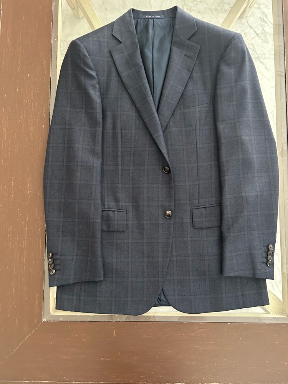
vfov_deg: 67.3
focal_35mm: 26
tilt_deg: -85.0
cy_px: 192
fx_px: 288
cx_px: 144
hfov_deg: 53.1
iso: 500
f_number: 1.5
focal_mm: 5.7
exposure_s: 1/40
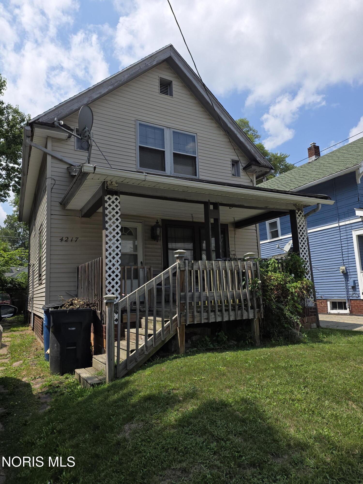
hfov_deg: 58.9
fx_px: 322
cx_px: 182
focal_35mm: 23
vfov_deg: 73.9
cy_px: 242
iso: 12
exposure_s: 1/857
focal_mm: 6.3
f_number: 1.7
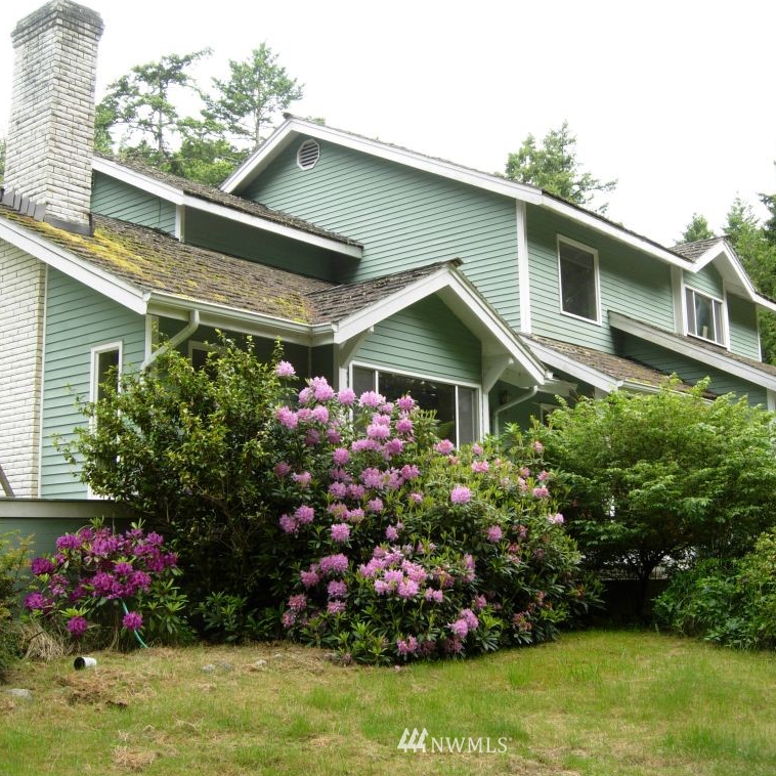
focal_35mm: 43
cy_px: 386
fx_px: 1091
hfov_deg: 39.0
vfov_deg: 39.2
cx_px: 455
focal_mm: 7.5
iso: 50
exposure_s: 1/98.7
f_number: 4.3
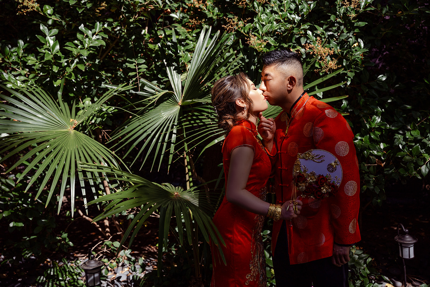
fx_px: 503
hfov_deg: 46.3
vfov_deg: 31.8
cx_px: 215
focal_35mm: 42
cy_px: 144
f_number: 4
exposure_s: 1/3200
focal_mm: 42.1
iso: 100
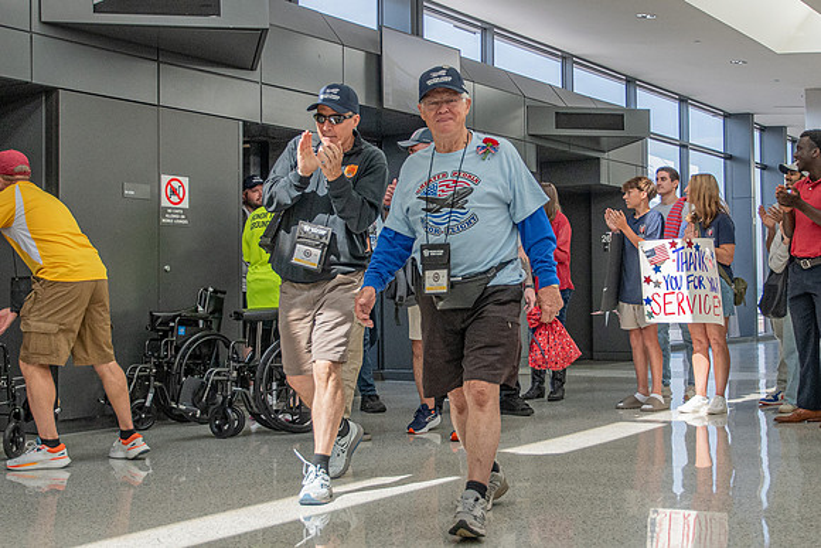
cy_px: 243
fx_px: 1125
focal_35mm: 49
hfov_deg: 40.0
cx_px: 475
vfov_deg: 27.4
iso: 800
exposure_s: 1/2000
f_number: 3.2
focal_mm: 22
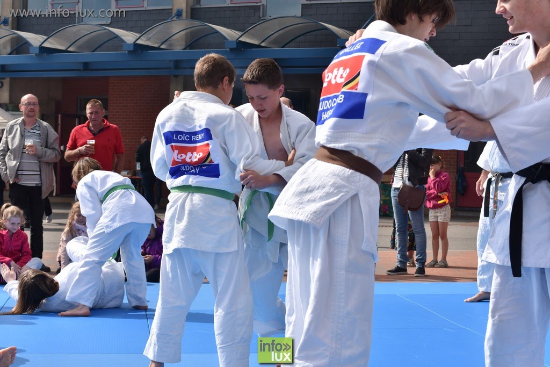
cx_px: 275
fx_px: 1146
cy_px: 184
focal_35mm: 75
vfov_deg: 18.2
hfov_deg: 27.0
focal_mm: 50
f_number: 8
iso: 100
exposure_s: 1/500
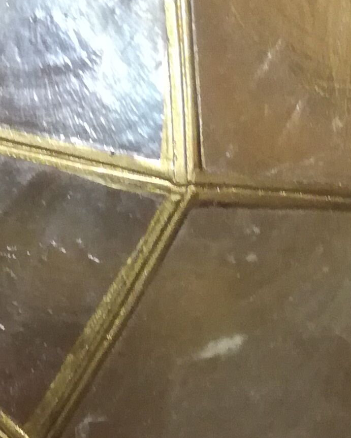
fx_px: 1648
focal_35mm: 127
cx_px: 93
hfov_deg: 12.1
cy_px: -133
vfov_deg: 14.5
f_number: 2
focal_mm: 3.79
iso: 250
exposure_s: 1/30
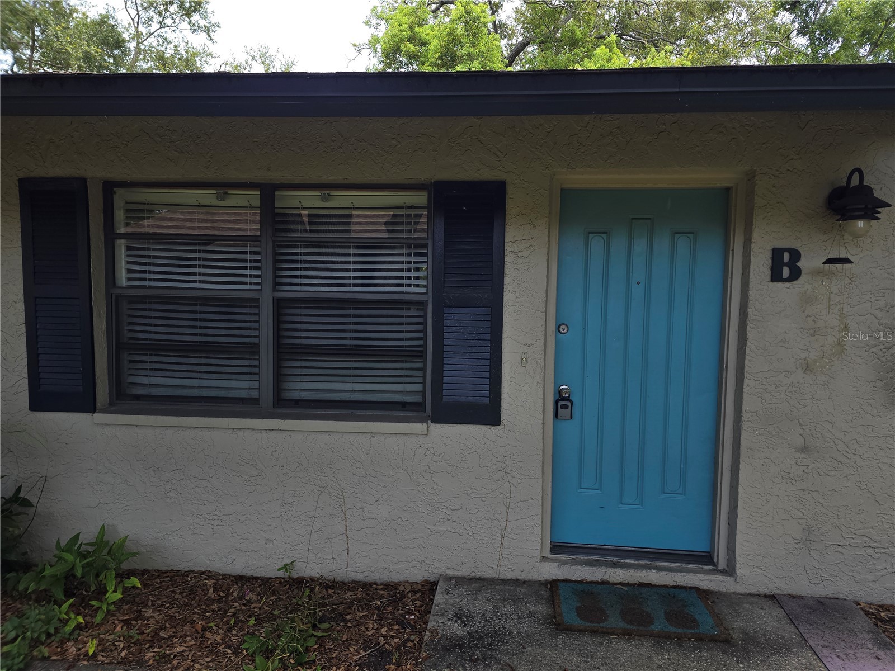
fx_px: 595
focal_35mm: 23
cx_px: 448
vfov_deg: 58.9
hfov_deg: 73.9
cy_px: 336
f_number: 1.7
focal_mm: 6.3
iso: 16
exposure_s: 1/120
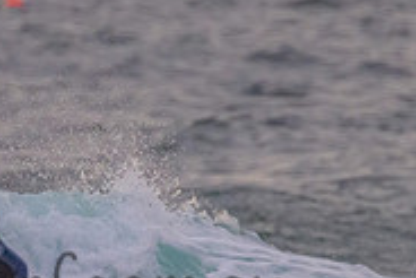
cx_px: 43
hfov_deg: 0.8
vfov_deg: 0.5
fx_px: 29142
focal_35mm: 2520
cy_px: 268
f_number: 11
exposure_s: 1/2000
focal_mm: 800
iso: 5000
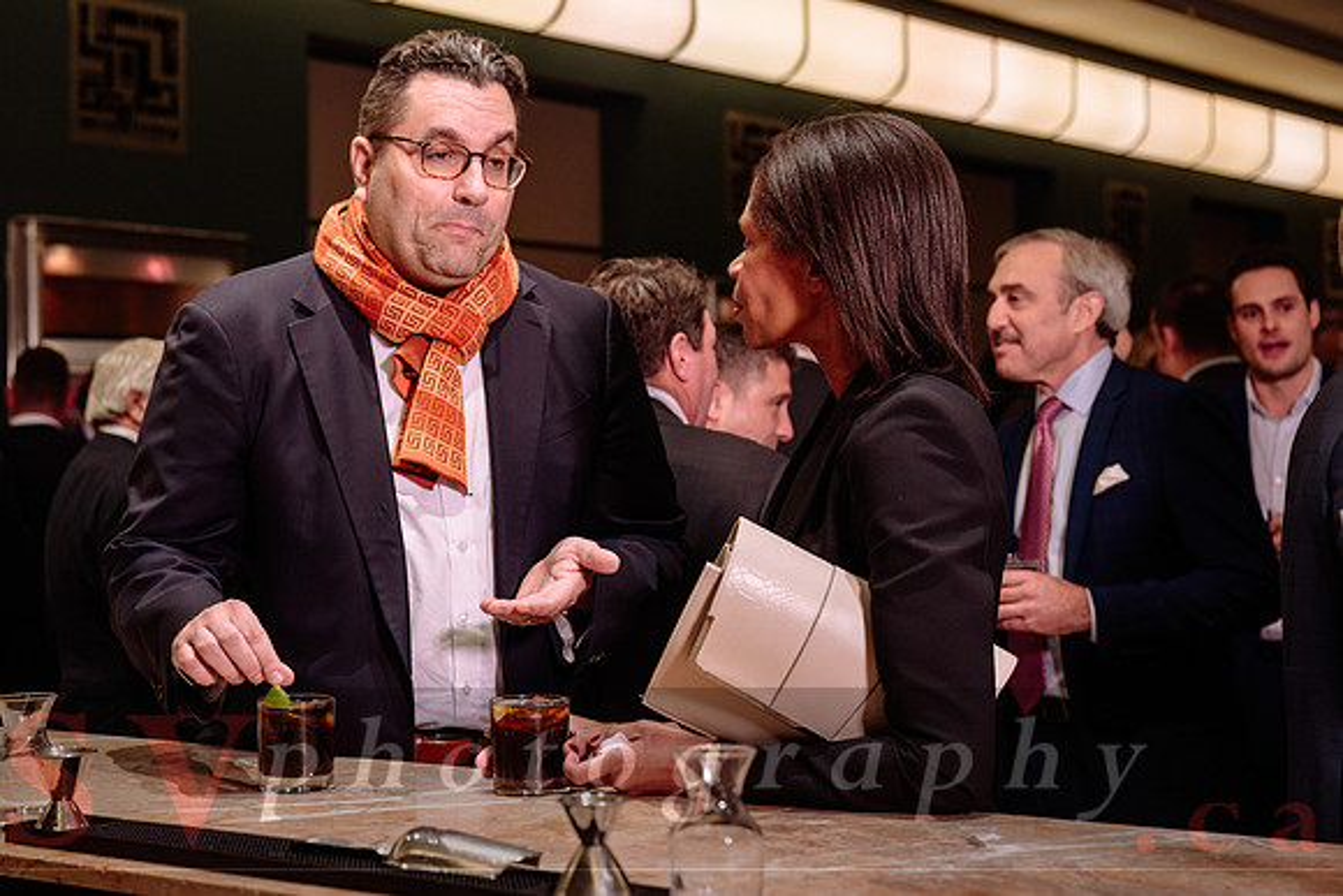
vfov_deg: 22.1
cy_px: 376
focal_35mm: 62
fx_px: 2297
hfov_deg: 32.5
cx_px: 563
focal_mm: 53
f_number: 4
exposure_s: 1/100
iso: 800
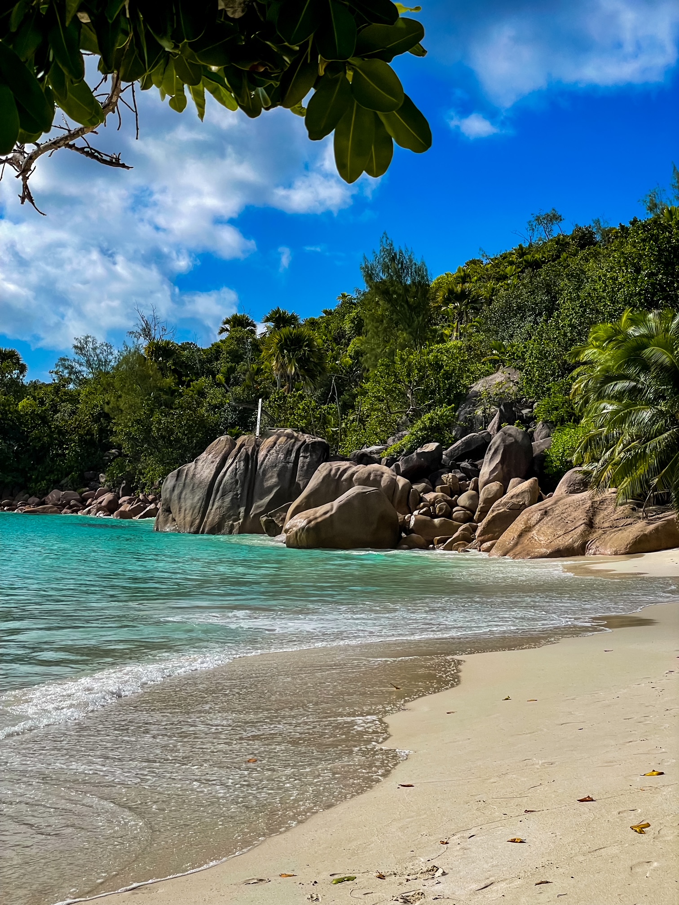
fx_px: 1360
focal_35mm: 52
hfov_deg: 28.0
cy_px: 452
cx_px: 340
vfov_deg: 36.8
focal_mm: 6
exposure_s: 1/2700
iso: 25
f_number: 2
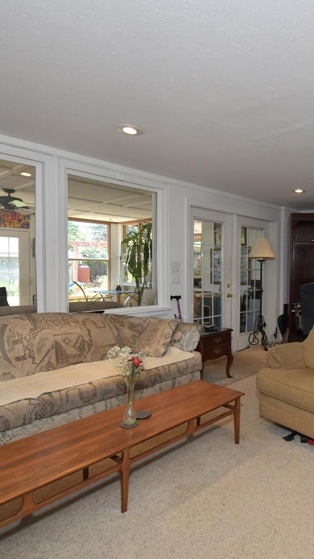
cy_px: 280
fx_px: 340
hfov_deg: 45.7
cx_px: 271
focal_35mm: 23
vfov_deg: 78.7
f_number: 9
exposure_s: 1/250
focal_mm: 14
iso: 1250
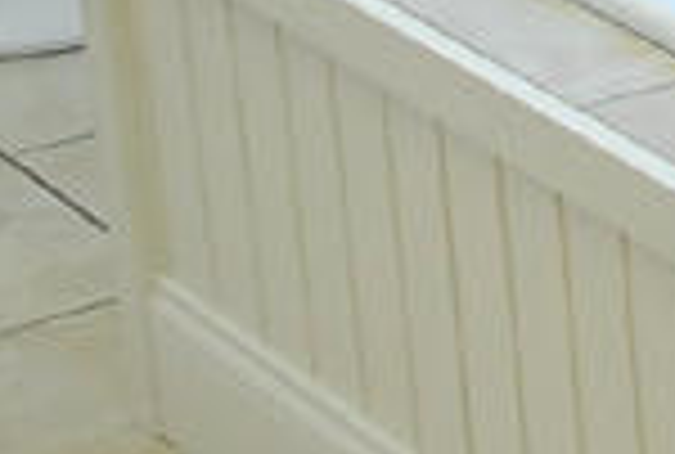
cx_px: 1786
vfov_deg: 6.6
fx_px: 3893
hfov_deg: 8.7
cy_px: -184
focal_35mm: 207
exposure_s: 1/80
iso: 400
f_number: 4.5
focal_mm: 24
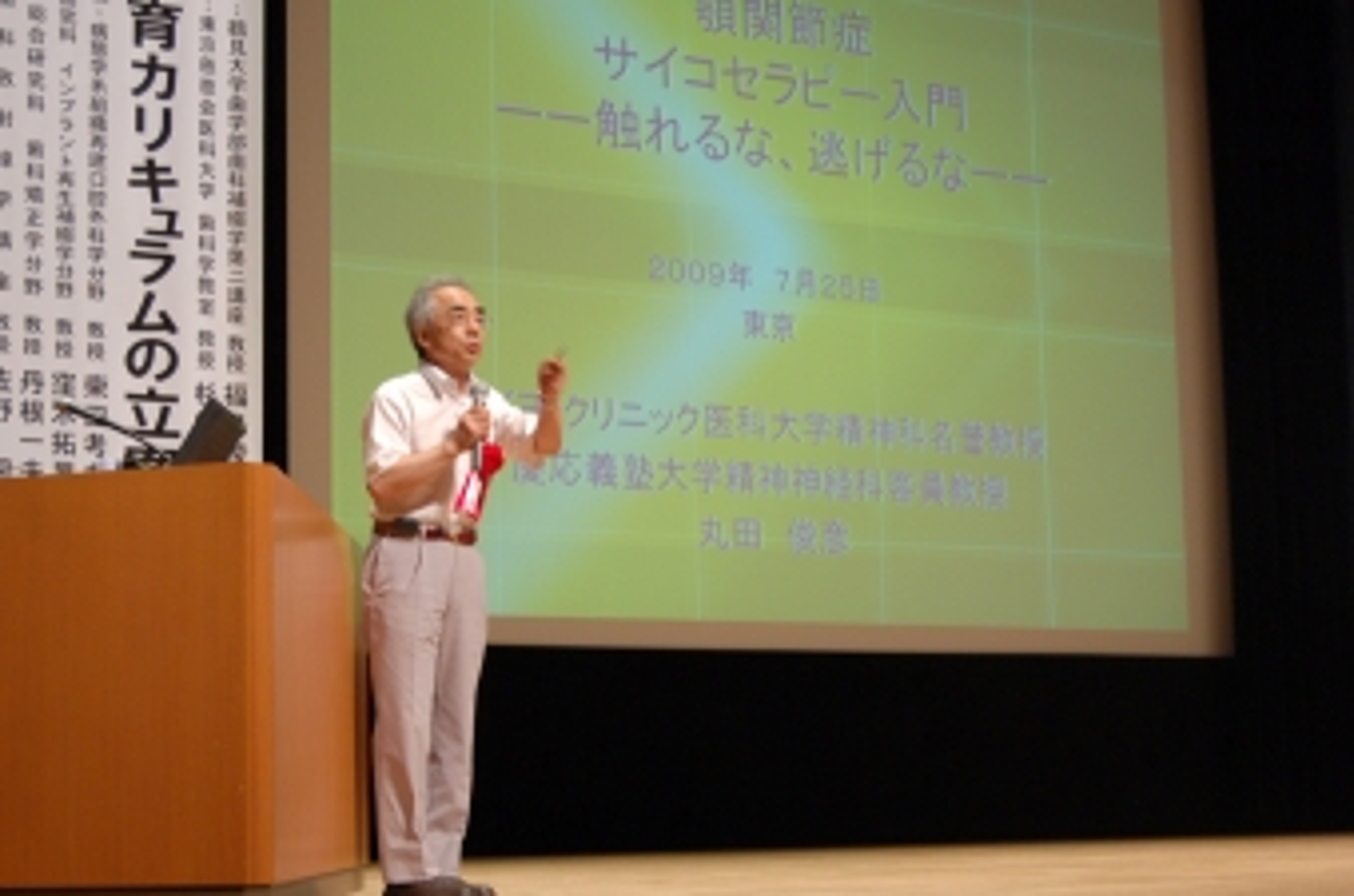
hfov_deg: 30.1
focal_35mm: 67
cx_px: 562
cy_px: 512
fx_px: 2514
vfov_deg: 20.2
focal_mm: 38
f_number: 4.8
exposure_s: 1/25
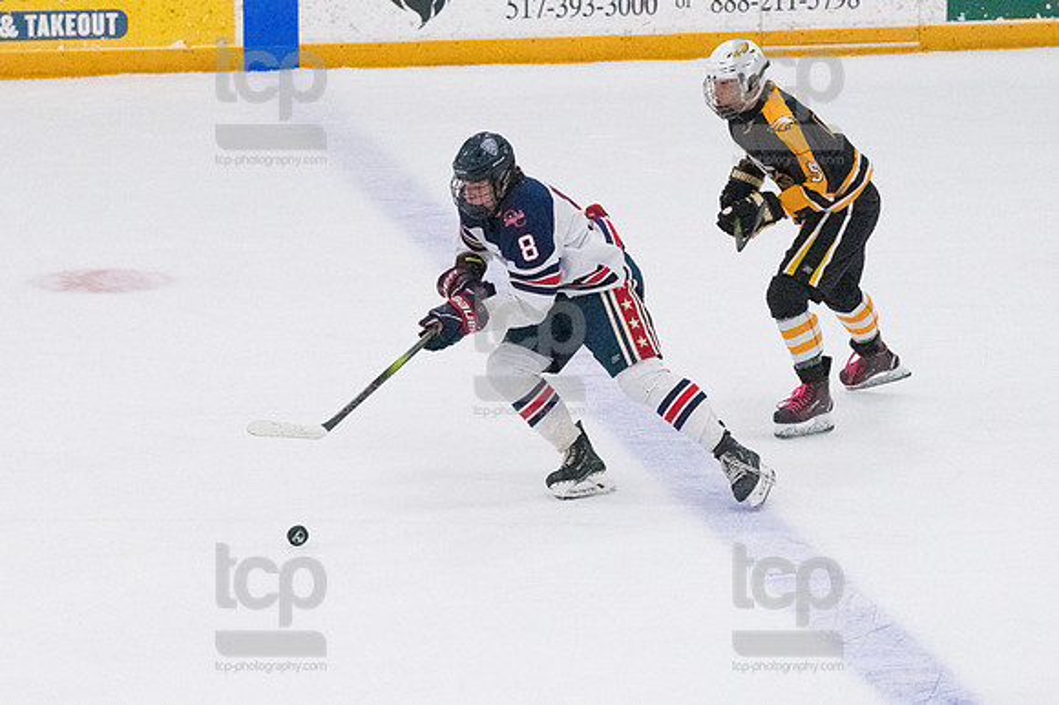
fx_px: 6380
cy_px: 352
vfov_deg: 6.3
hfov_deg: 9.5
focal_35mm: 217
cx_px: 530
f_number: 5
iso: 8000
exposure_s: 1/1600
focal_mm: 145
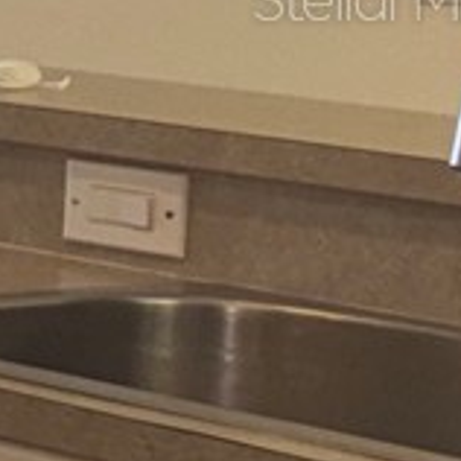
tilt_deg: -5.2
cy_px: -3
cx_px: -1806
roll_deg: -1.2
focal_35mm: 233
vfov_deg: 7.5
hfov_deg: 5.6
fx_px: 3511
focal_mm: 5.96
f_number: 1.6
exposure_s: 1/26
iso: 40
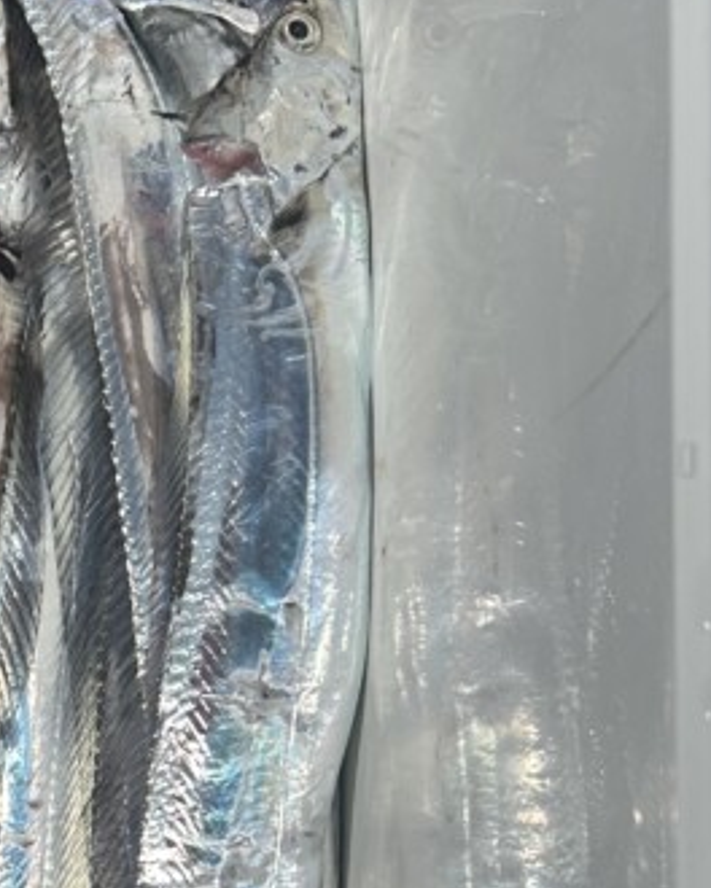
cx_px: -151
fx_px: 2025
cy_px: 1006
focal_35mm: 77
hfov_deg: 18.8
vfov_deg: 23.1
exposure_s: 1/16393
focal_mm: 5.7
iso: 50
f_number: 1.5
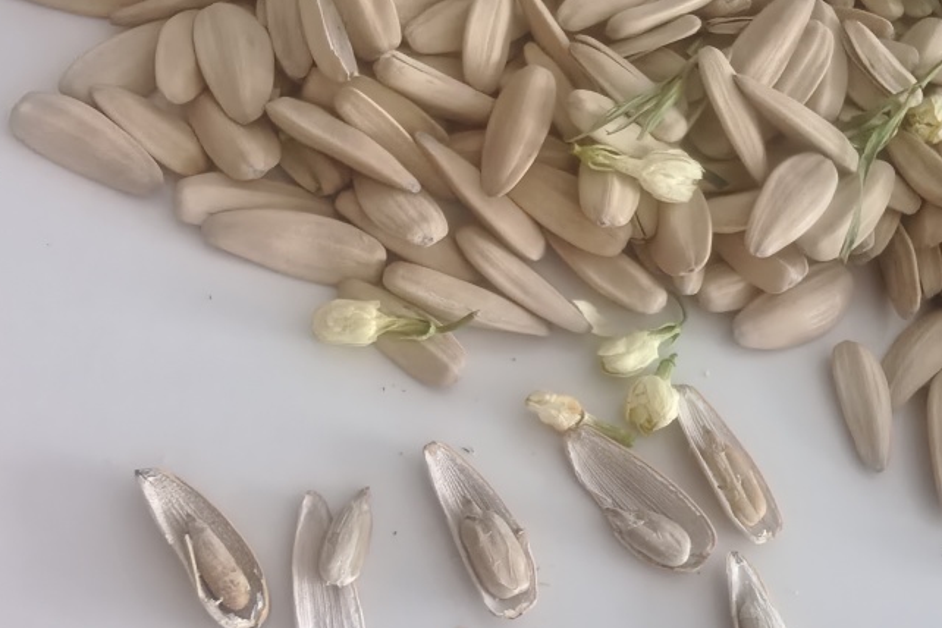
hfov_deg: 54.1
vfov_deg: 37.7
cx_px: 553
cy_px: 384
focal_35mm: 35
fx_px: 916
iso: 125
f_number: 2.2
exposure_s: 1/50
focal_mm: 1.68
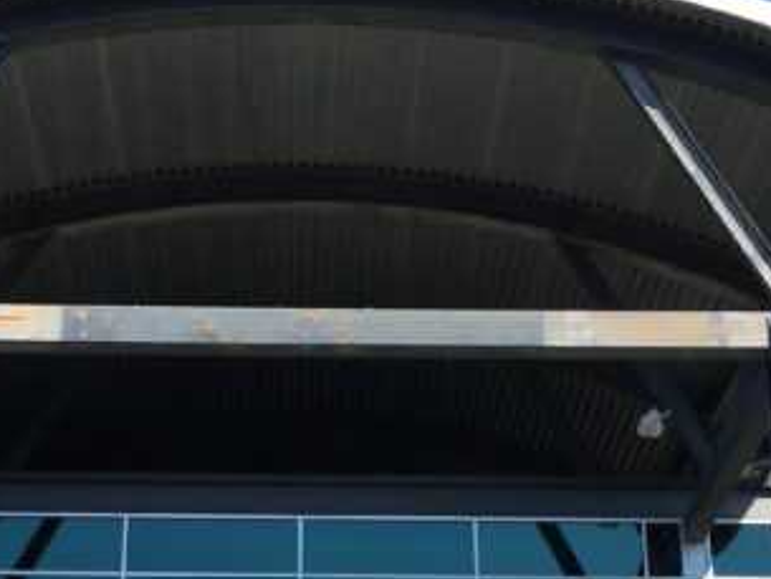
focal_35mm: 73
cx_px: 293
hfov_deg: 26.6
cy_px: 632
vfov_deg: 19.4
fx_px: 1627
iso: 25
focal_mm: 4.15
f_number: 2.2
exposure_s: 1/1148
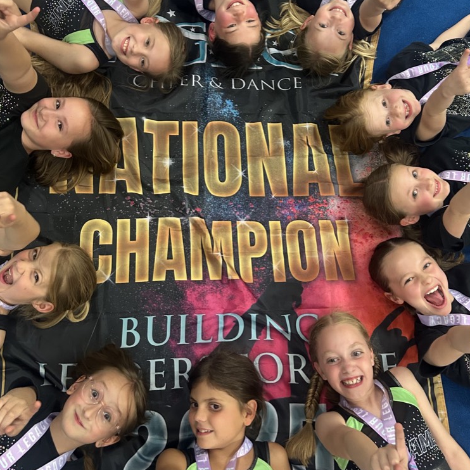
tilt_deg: -67.1
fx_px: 476
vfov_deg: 52.2
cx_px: 236
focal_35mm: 31
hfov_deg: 52.5
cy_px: 192
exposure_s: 1/50
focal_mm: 5.7
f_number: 1.5
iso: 320
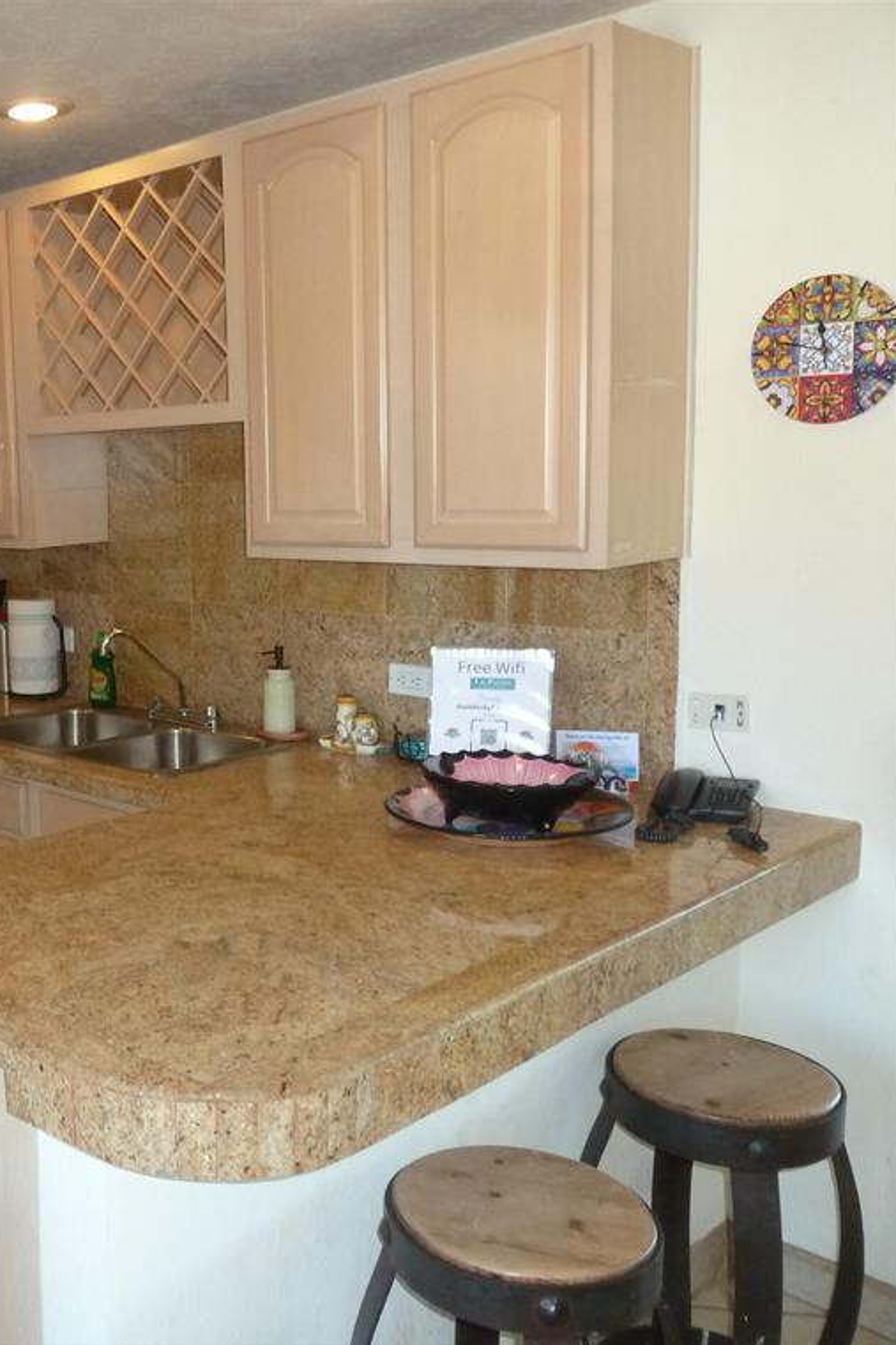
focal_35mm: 35
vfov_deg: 54.4
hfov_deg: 34.5
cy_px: 677
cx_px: 2
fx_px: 1307
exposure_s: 1/30
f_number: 3.3
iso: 200
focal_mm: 4.1
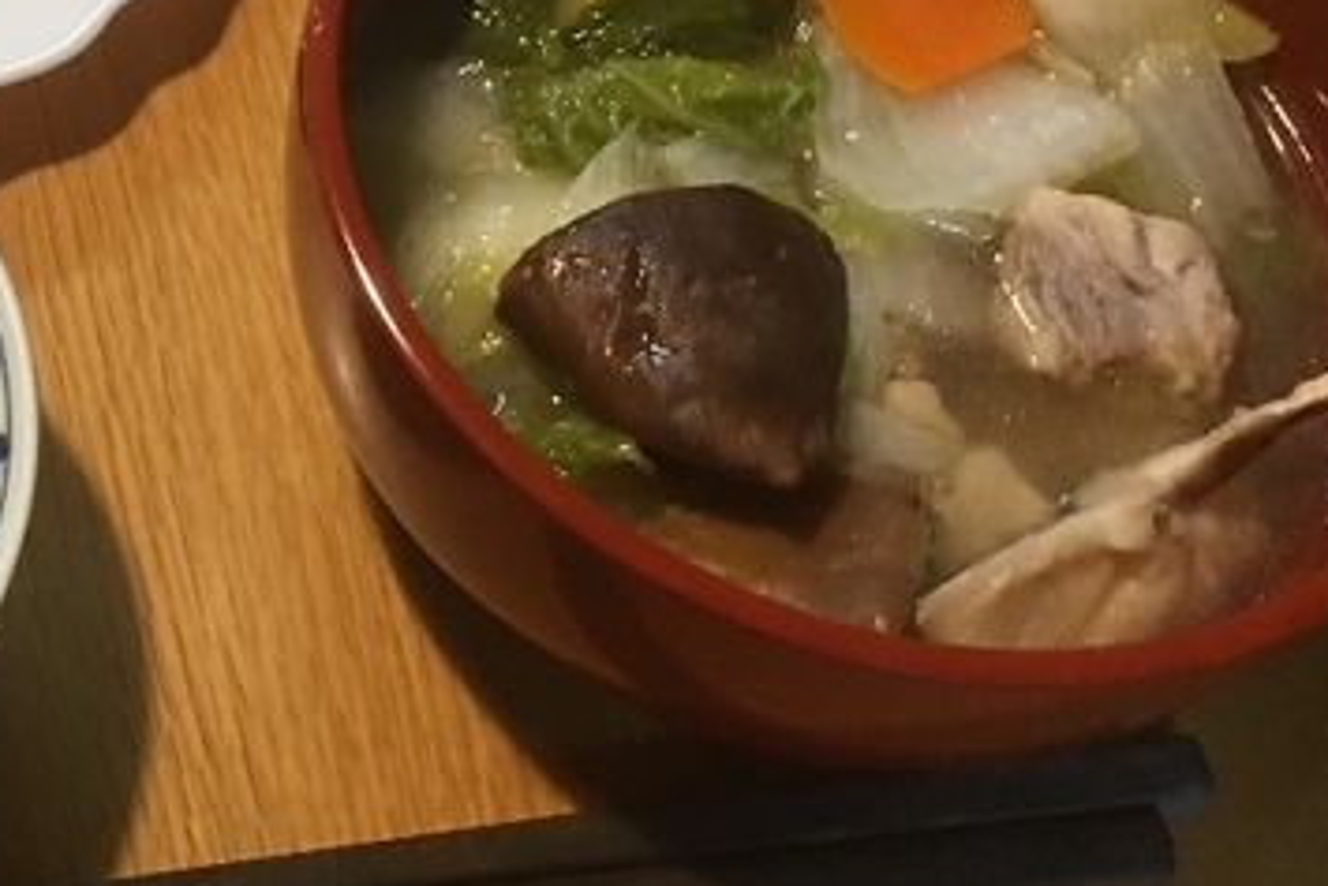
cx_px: -52
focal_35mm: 68
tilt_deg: -58.6
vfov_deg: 19.7
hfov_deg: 27.6
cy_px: 131
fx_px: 2509
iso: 80
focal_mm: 4.15
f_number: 2.2
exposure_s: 1/15
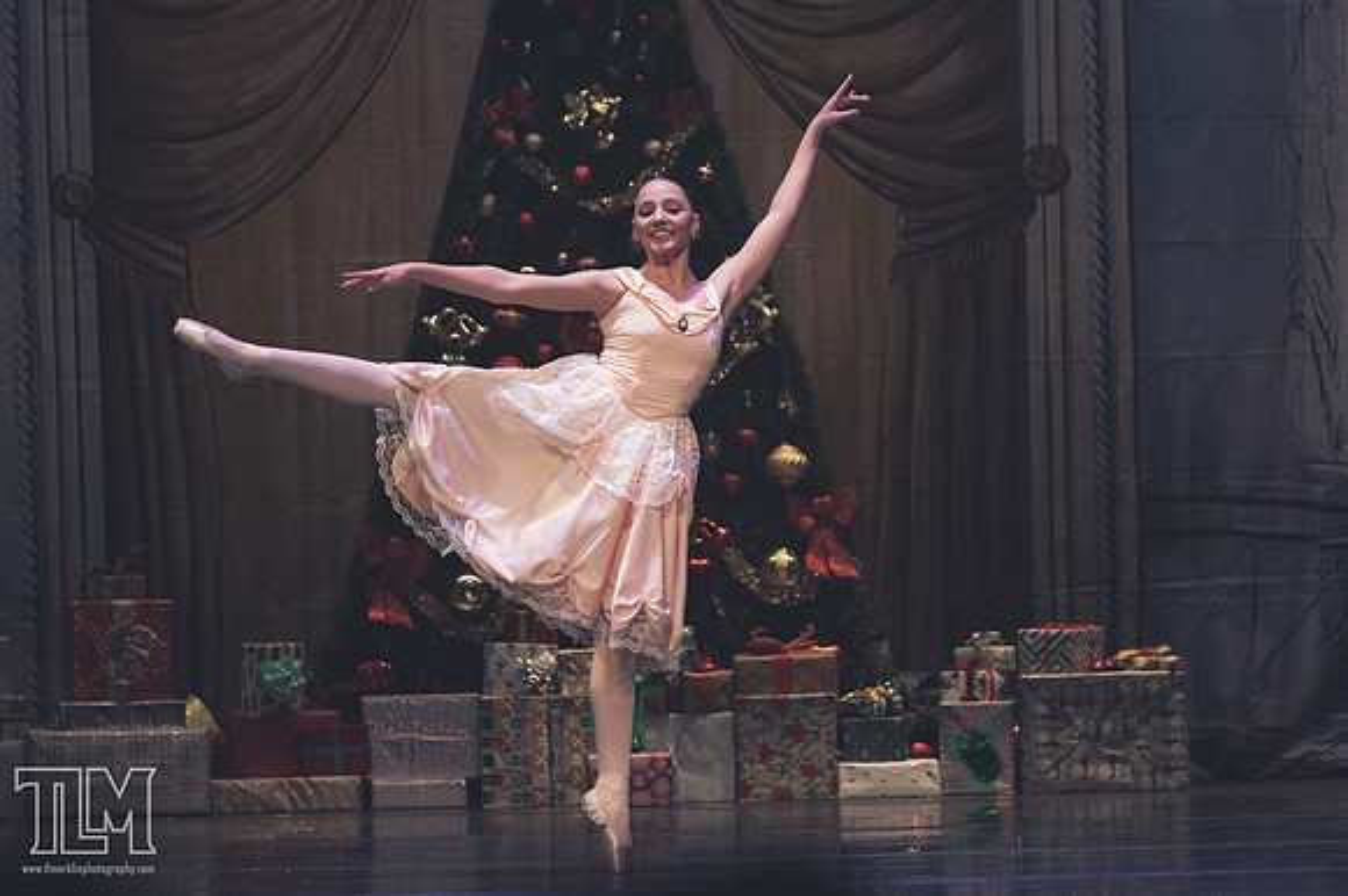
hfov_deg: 6.9
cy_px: 448
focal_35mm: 300
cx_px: 674
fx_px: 11226
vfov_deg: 4.6
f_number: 2.8
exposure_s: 1/320
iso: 450
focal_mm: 200
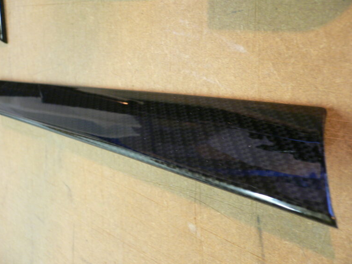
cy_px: 131
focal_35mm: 37
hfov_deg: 50.1
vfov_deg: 38.7
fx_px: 376
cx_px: 169
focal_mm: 5.8
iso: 200
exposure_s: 1/13
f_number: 2.8
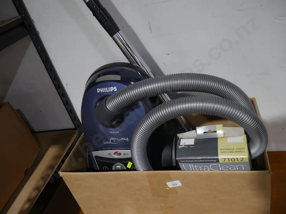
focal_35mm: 30
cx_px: 143
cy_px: 107
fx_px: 248
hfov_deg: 60.0
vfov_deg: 46.8
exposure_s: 1/60
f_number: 3.6
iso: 400
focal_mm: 15
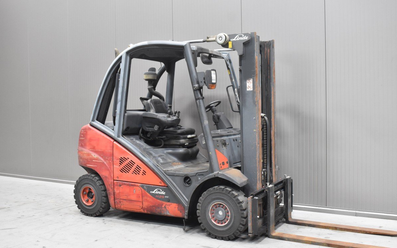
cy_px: 128
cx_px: 199
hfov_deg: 52.7
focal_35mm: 37
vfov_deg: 34.4
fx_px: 400
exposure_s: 1/20
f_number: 5
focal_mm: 24
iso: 1600
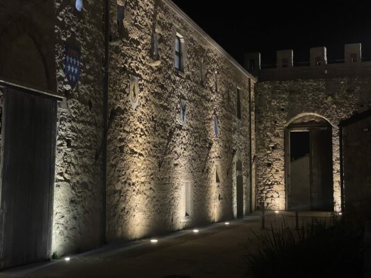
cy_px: 139
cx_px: 186
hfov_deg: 36.8
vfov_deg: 28.0
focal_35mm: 52
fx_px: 557
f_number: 2
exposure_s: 1/25
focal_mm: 6
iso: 1250
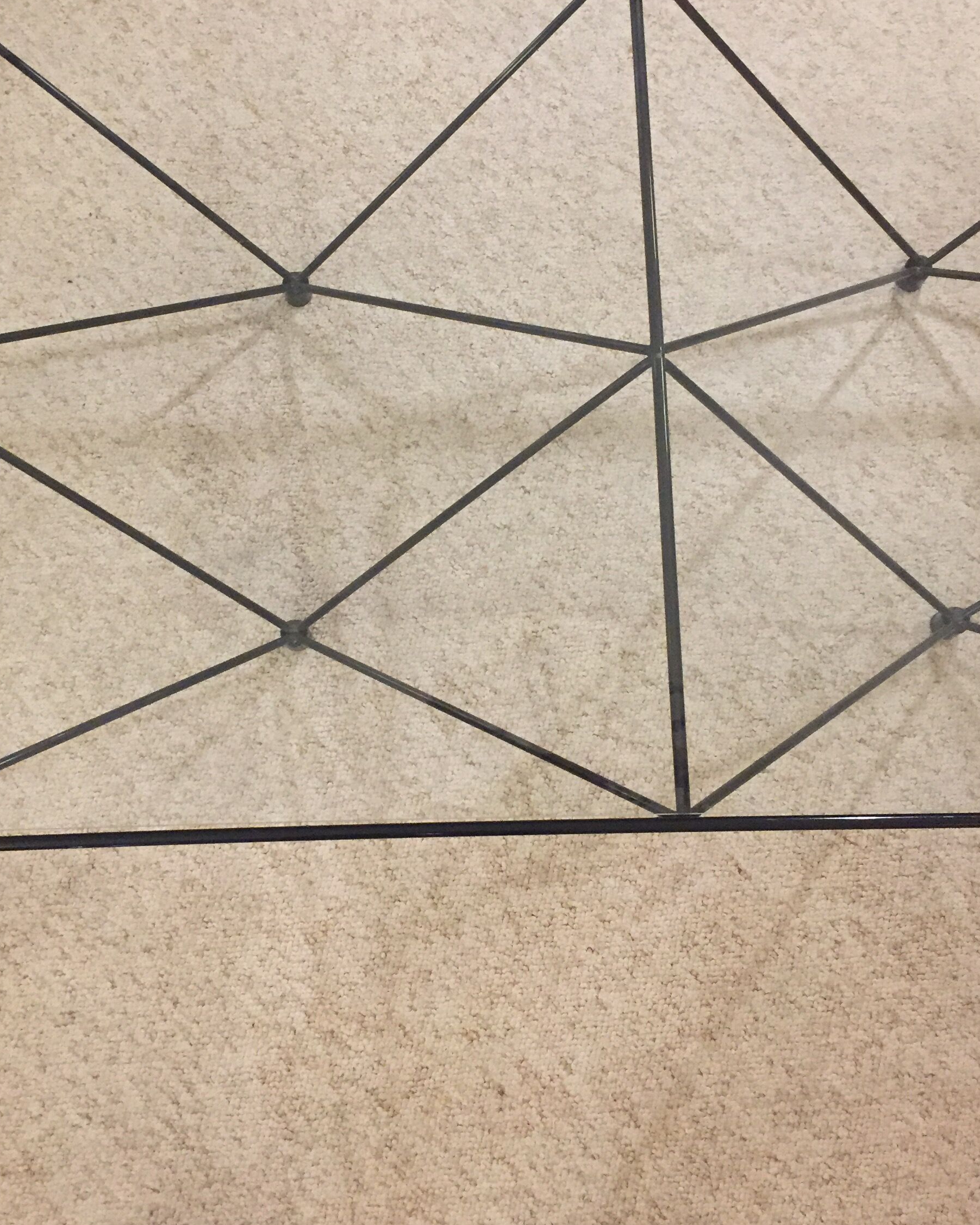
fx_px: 1486
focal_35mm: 41
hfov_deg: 36.4
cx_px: 422
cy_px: 472
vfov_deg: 44.5
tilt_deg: -76.2
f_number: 2.2
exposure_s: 1/33
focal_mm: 4.15
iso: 320
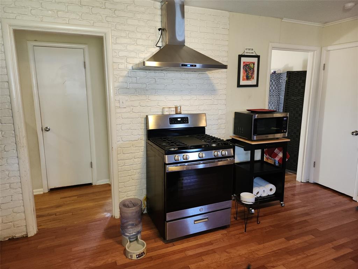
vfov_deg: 58.9
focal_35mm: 23
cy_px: 134
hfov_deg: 73.9
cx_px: 179
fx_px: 238
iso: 125
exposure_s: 1/24
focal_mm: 6.4
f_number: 1.8
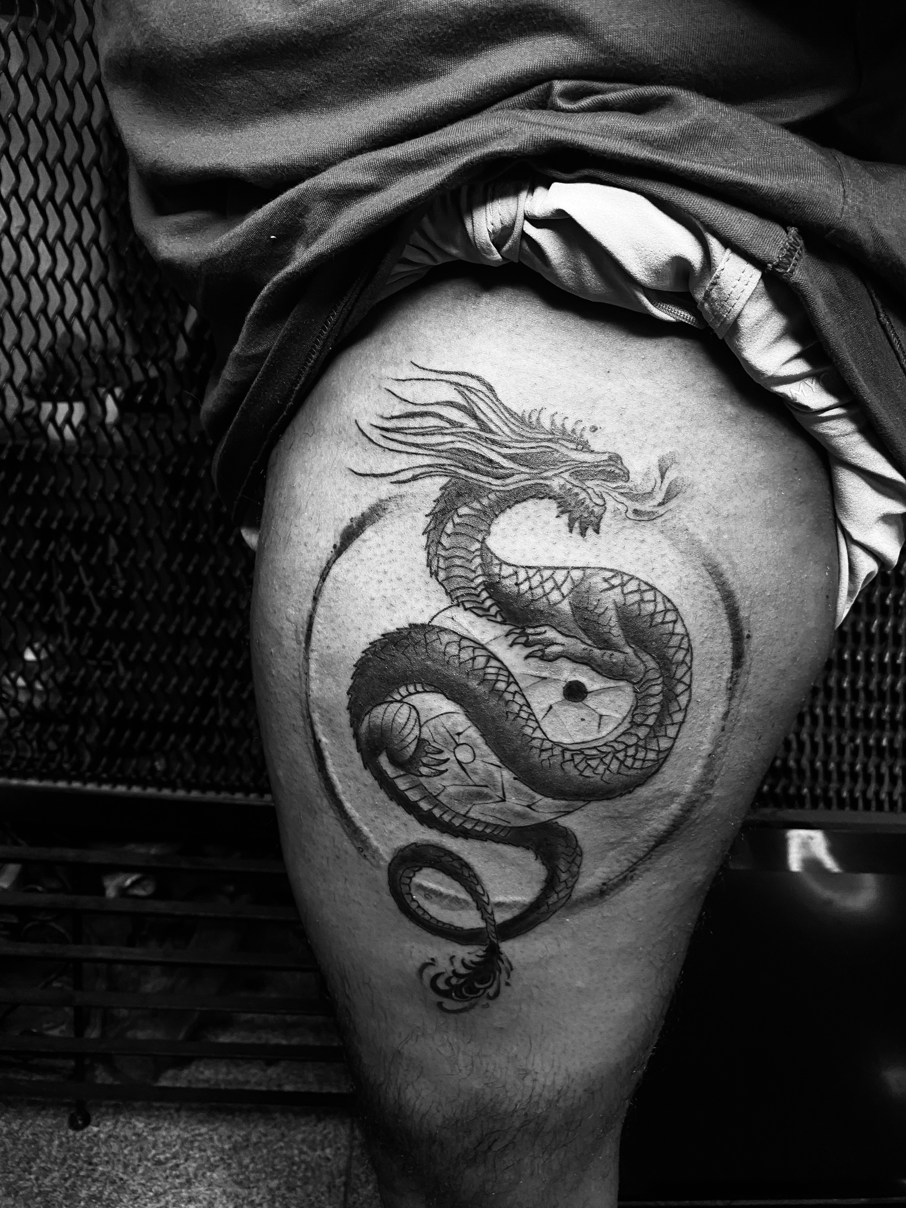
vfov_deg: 67.3
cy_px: 604
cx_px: 453
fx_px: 907
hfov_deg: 53.1
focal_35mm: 26
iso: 125
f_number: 1.8
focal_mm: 4.25
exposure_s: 1/50
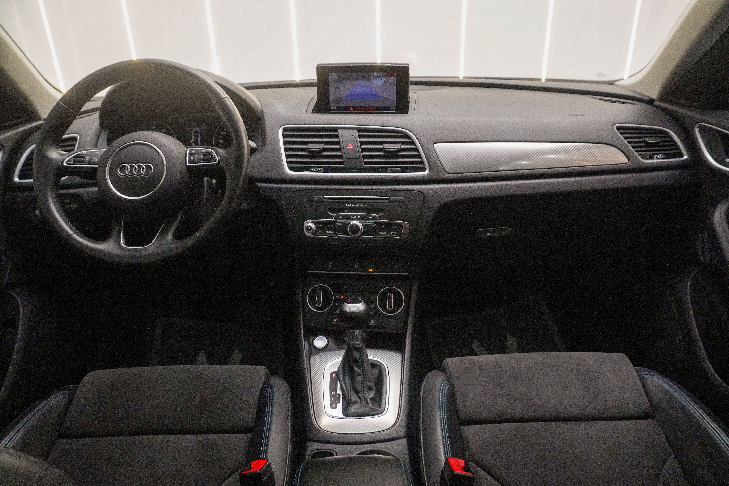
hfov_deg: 73.7
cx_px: 364
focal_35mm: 24
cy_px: 243
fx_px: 486
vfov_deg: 53.1
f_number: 6.3
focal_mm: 16
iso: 6400
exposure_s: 1/80
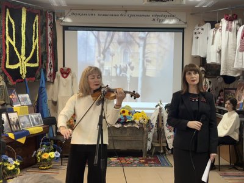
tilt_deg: -1.9
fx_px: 367
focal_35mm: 52
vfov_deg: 28.0
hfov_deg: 36.8
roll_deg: -0.3
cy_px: 92
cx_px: 122
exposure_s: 1/33
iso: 125
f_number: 1.6
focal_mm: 5.96
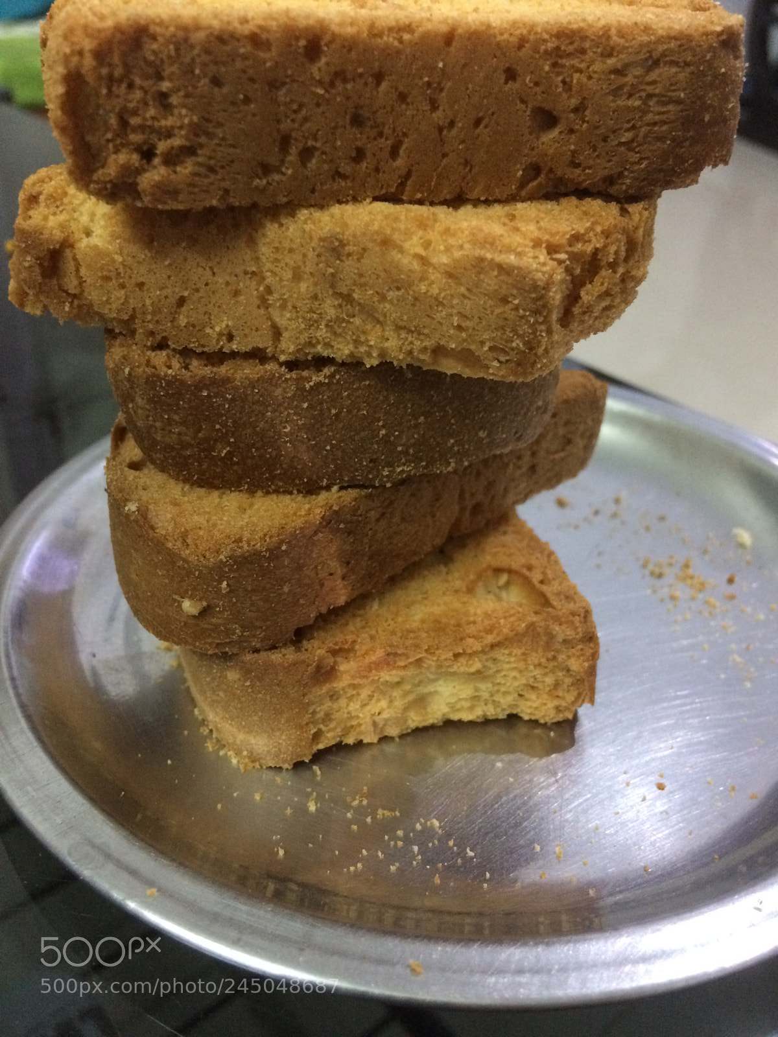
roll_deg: -1.1
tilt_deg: -32.8
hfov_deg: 48.2
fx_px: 869
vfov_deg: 61.7
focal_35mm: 29
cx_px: 389
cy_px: 518
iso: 250
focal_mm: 4.15
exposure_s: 1/17
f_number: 2.2
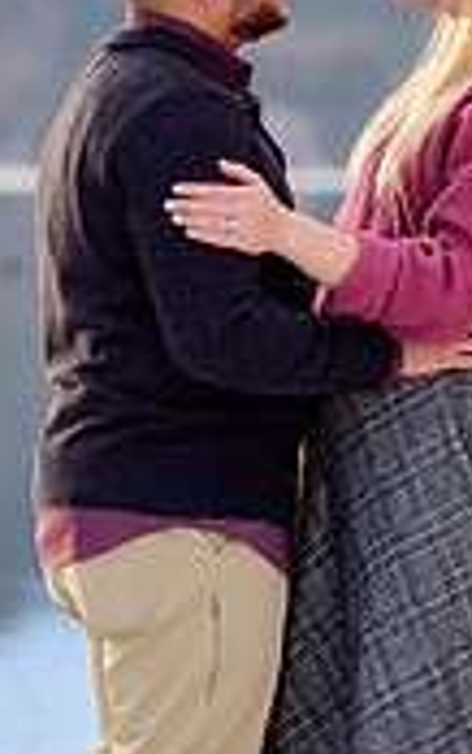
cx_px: 318
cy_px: 607
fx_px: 5507
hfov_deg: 4.9
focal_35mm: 268
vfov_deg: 7.8
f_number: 2.8
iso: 250
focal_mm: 102
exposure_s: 1/400
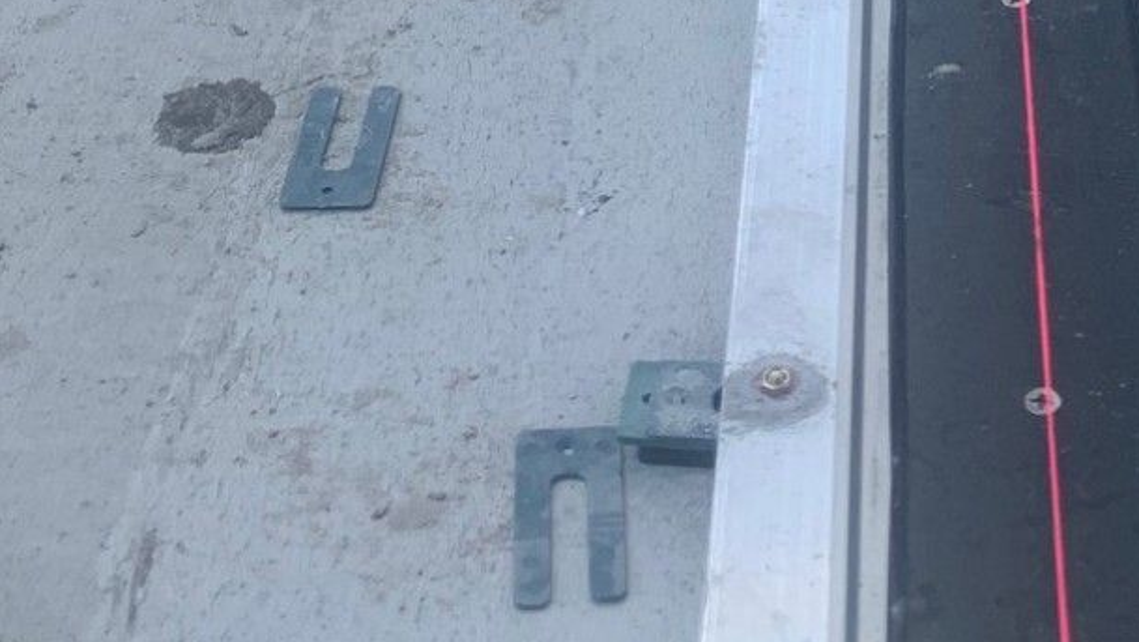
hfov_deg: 22.6
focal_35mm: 93
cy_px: -985
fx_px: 2810
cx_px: 935
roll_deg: -0.7
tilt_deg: -14.2
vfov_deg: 10.8
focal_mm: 4.25
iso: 25
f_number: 1.8
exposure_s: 1/216
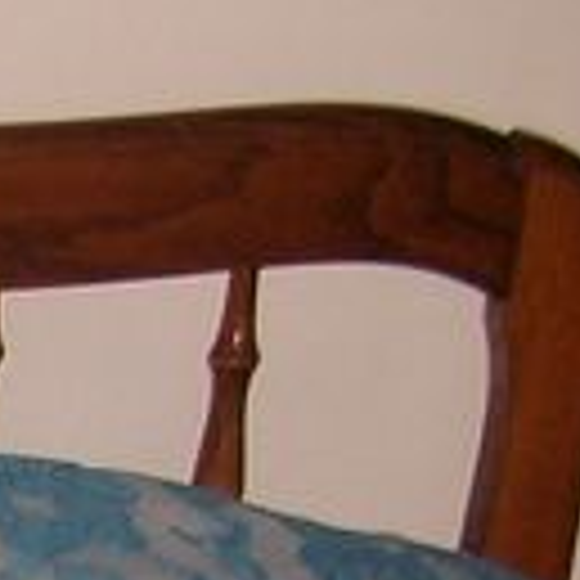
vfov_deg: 7.5
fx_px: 4151
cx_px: -1187
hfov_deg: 7.1
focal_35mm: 219
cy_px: 1380
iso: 125
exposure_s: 1/40
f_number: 2.9
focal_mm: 5.7
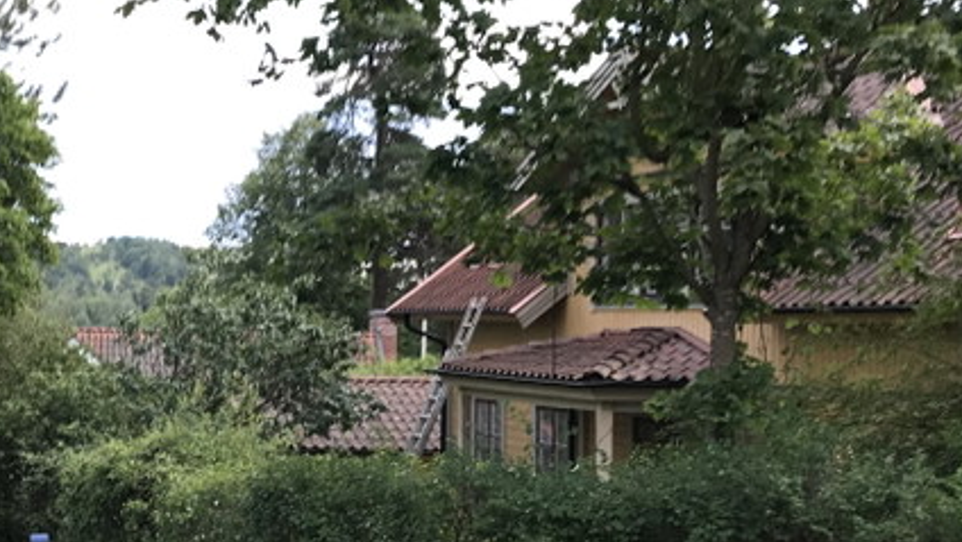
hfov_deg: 29.7
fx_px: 1761
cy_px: 236
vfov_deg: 17.5
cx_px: 168
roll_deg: -0.1
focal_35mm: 69
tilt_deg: +1.8
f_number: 1.8
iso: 20
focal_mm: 3.99
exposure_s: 1/112
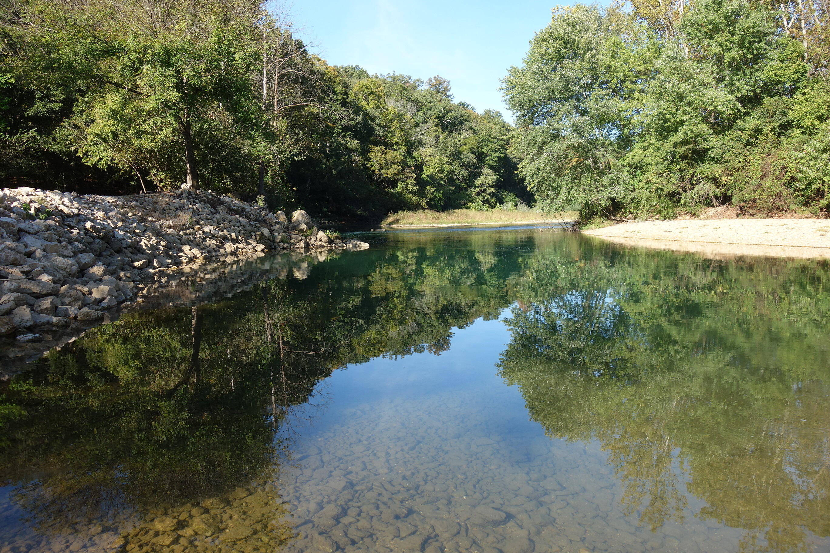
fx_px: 646
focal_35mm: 28
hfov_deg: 65.5
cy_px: 276
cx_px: 415
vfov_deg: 46.4
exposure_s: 1/160
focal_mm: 10.4
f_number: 5.6
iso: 125
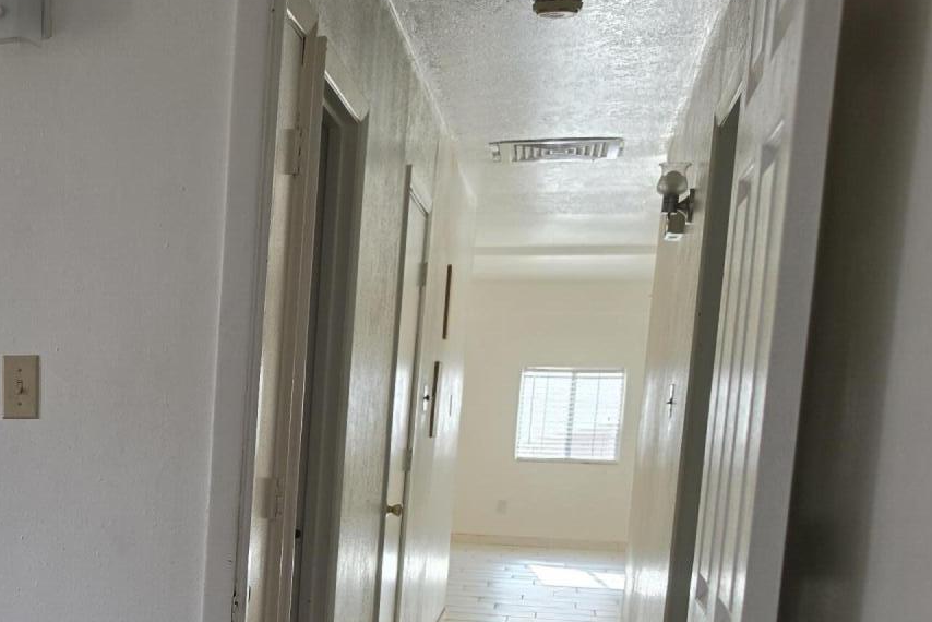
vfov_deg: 23.1
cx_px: -13
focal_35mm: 56
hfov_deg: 32.6
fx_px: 1450
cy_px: 646
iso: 80
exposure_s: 1/180
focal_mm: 6.5
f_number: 1.4
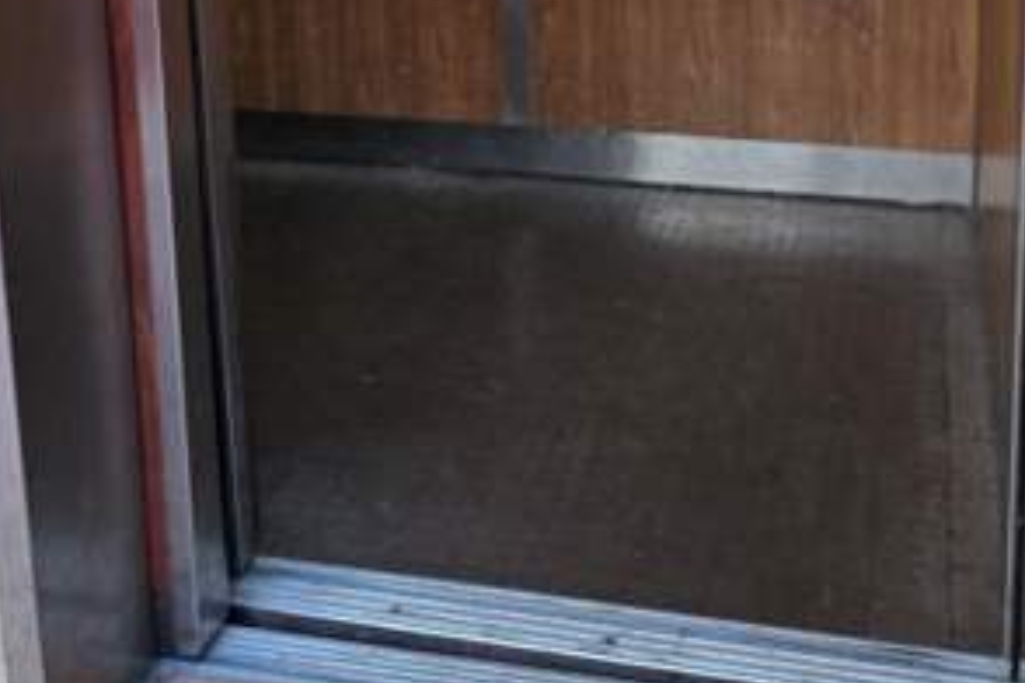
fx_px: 1480
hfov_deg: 38.2
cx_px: 523
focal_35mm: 52
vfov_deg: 23.9
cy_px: -112
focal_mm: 6.3
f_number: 1.7
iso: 100
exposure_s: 1/120
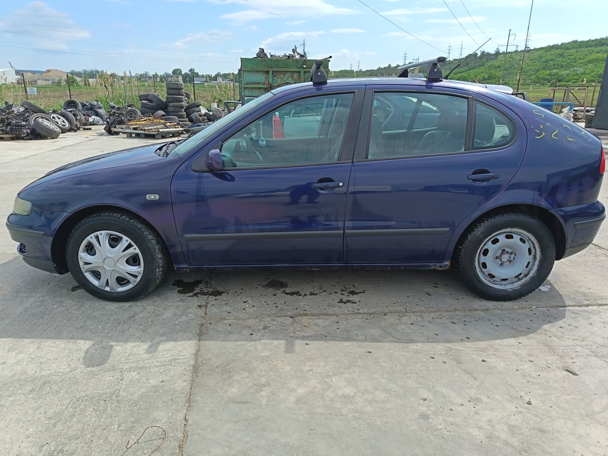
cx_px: 304
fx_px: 422
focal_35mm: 24
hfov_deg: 71.6
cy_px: 228
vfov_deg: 56.8
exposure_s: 1/478
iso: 100
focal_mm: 5.25
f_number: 1.75
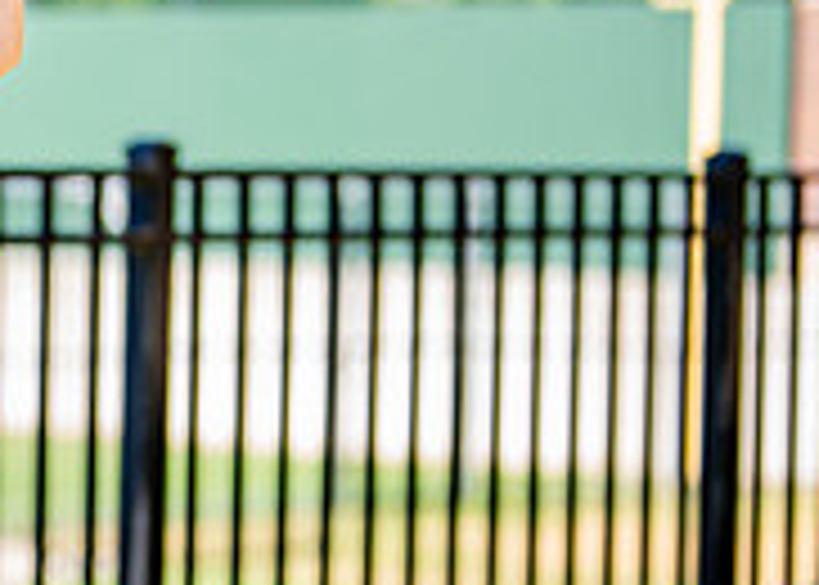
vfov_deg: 7.4
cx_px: -287
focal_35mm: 194
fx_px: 4512
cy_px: 403
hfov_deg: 10.1
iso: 100
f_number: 1.2
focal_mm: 50
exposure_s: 1/1600
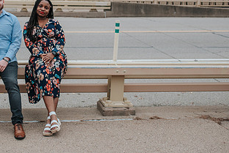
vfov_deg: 19.4
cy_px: 42
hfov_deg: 28.0
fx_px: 445
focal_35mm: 70
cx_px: 34
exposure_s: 1/320
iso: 640
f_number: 2.8
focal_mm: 35
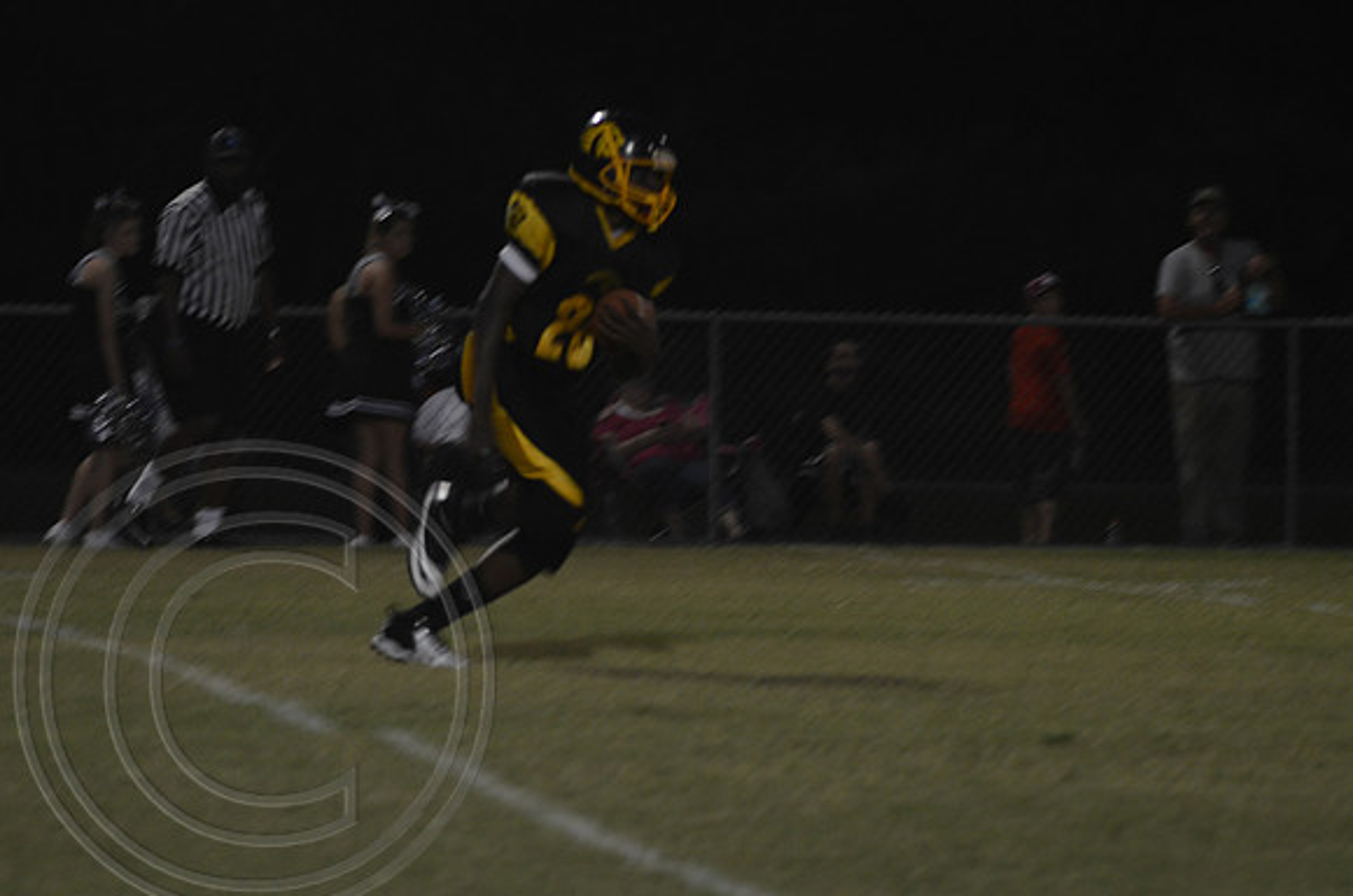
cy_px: 448
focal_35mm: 300
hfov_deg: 6.9
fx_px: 11250
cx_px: 676
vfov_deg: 4.6
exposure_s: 1/100
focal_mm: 200
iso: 1600
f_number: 5.6
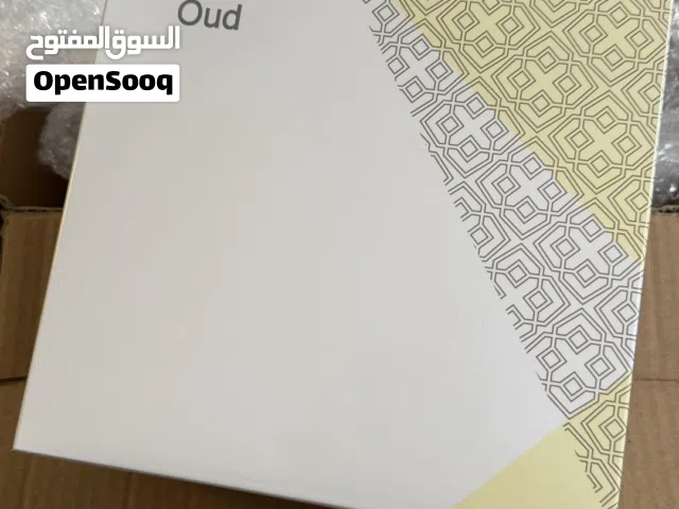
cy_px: 254
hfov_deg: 71.6
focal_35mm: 24
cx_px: 340
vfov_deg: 56.8
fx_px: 471
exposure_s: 1/70
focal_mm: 6.76
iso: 200
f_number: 1.78
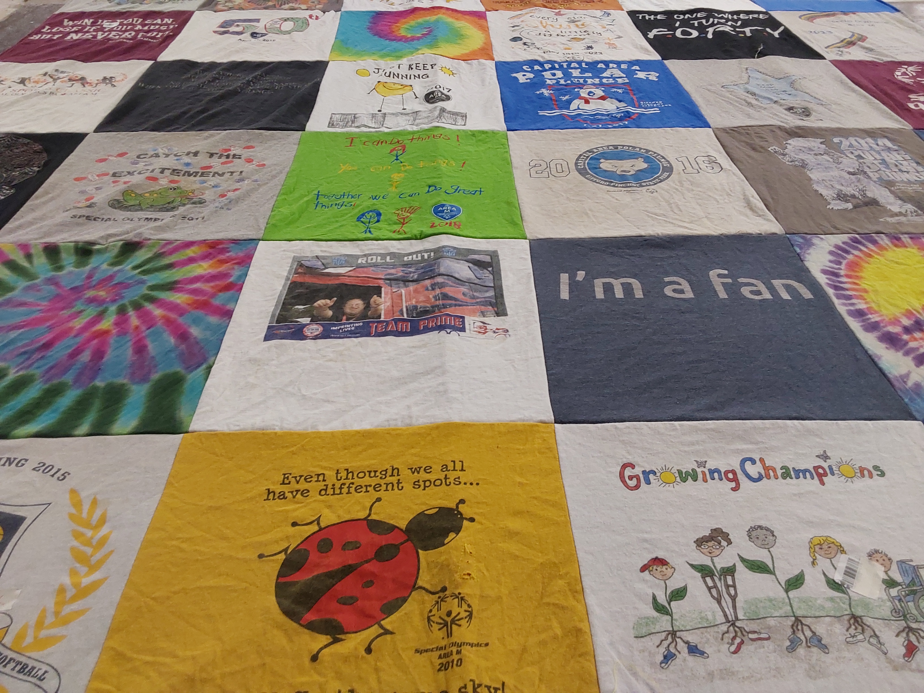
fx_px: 747
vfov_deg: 49.7
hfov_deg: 63.4
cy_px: 346
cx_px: 462
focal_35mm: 28
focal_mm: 2.91
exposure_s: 1/60
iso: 80
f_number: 1.9
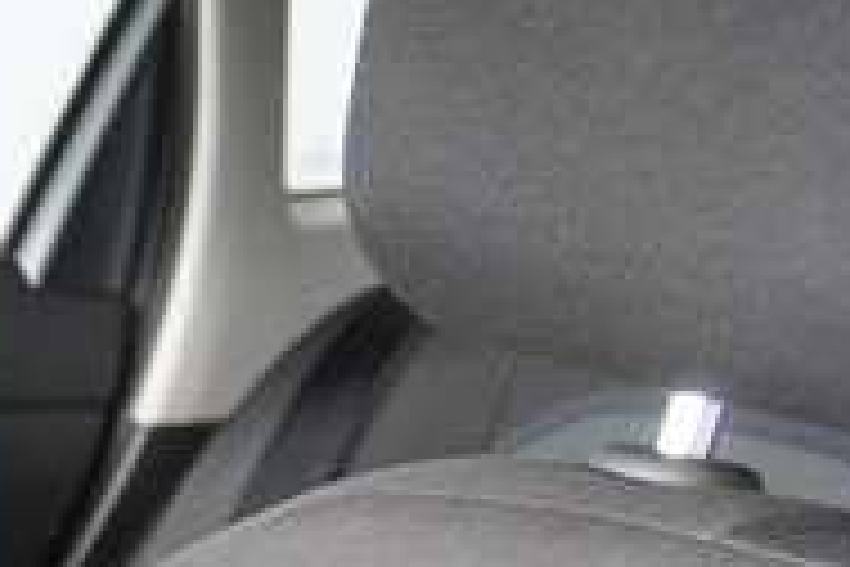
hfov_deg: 12.6
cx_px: -778
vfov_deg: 8.9
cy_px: 1096
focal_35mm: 146
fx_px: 3447
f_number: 2.8
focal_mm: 18
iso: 2500
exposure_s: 1/160
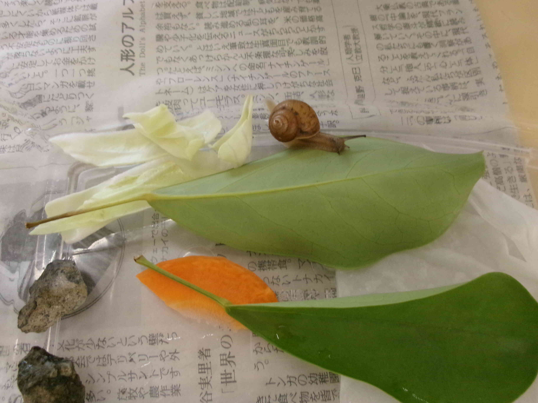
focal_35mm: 36
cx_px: 269
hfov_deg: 51.4
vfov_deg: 39.7
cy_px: 202
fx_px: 560
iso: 492
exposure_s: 1/125
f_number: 4.5
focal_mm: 6.4
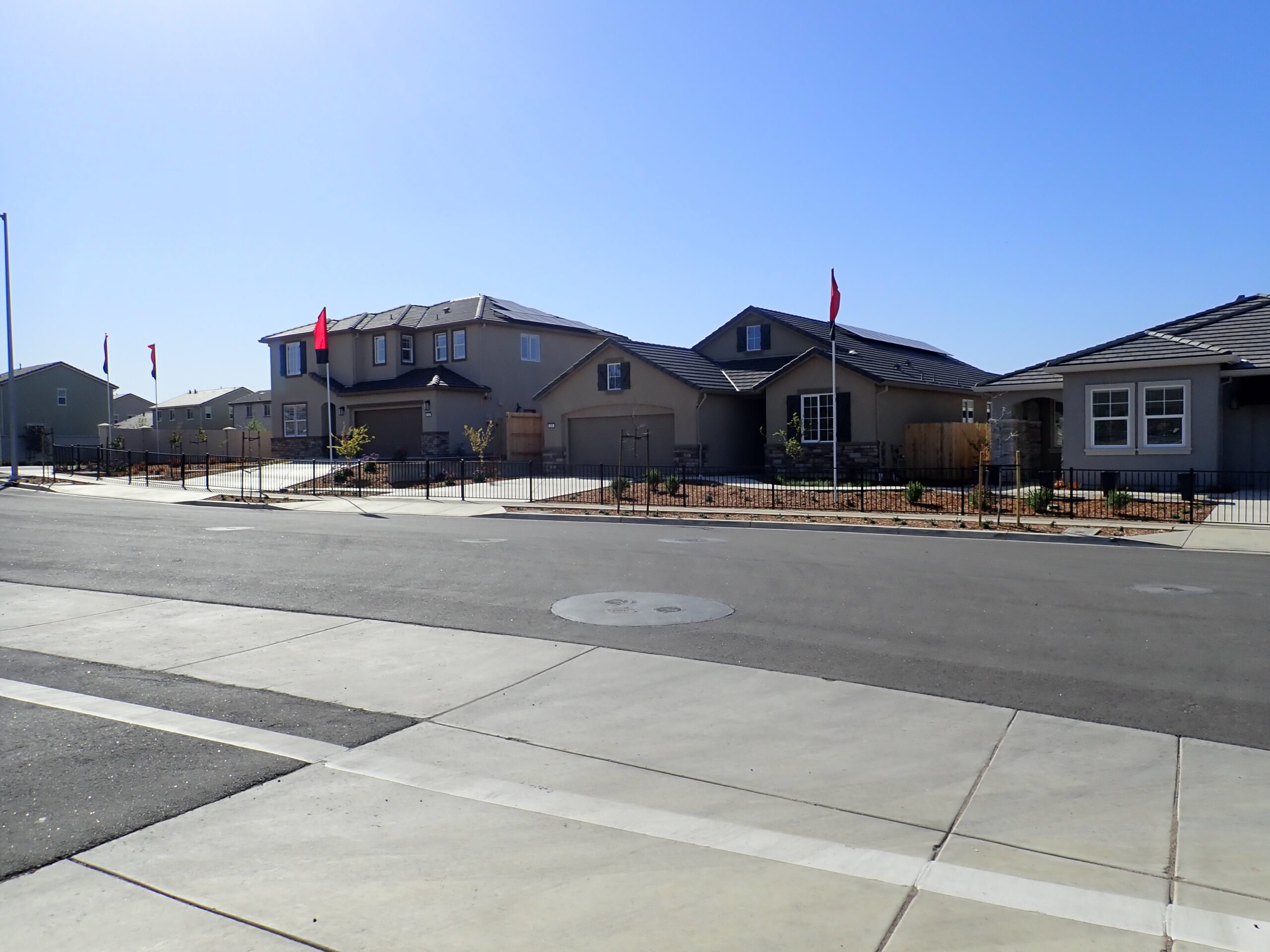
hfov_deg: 69.4
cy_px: 476
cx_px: 635
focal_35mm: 25
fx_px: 917
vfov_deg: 54.9
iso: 100
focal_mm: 4.5
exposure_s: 1/320
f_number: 8
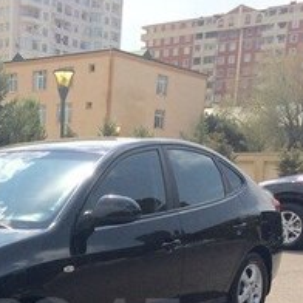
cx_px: 22
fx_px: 644
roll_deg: -1.7
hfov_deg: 25.5
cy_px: 322
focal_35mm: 65
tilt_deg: -11.2
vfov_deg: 24.9
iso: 32
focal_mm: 4.15
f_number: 2.2
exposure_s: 1/3165
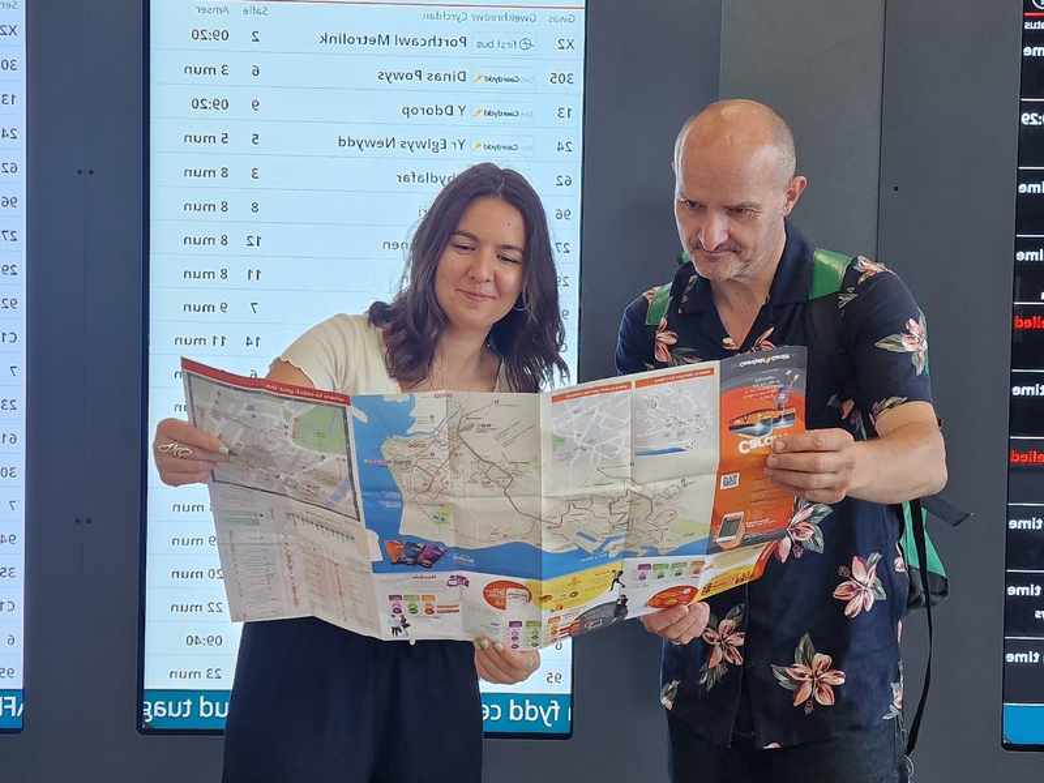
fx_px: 694
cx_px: 522
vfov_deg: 58.9
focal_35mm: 23
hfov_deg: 73.9
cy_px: 392
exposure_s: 1/60
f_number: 1.8
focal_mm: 6.4
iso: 50
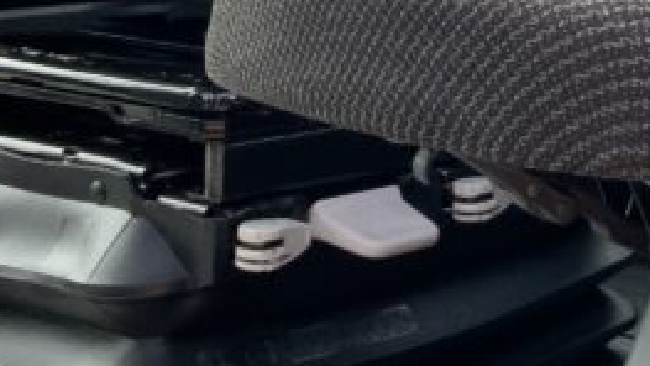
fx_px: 2120
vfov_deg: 9.7
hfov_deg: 17.1
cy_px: -87
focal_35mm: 123
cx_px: 640
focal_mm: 3
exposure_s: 1/127
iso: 16
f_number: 1.8
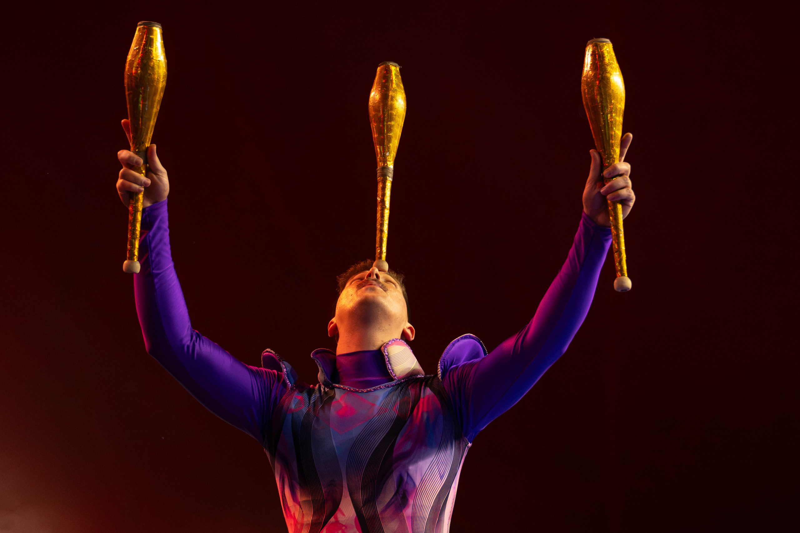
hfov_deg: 19.8
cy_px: 268
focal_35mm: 103
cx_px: 491
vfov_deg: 13.3
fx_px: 2293
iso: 6400
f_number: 2.8
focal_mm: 56
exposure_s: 1/1600
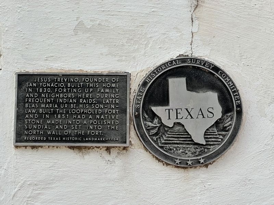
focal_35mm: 77
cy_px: 102
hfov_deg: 25.3
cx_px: 137
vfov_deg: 19.1
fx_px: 609
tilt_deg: +3.1
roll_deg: +0.2
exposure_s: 1/309
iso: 32
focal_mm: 9
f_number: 2.8
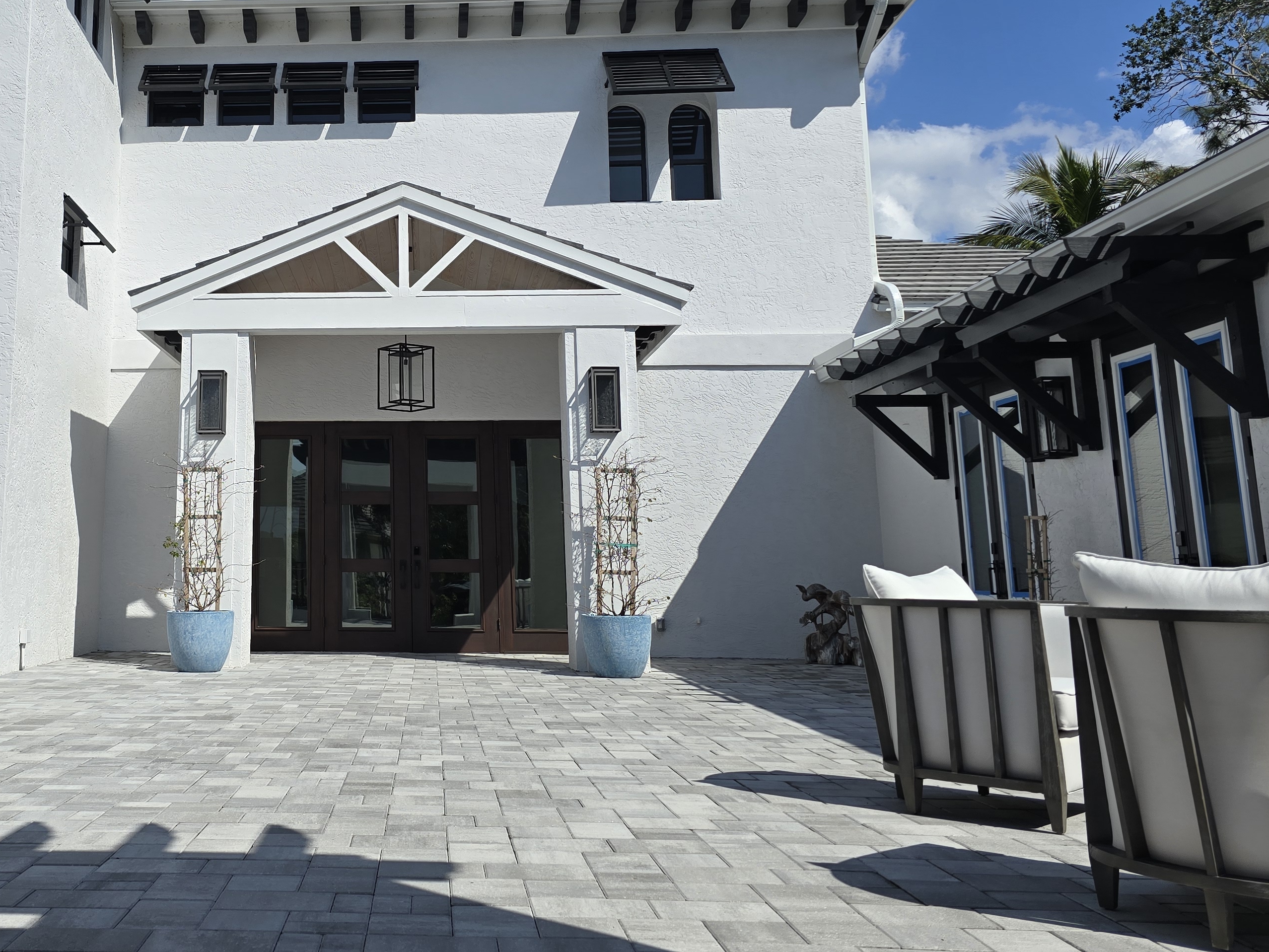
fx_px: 1320
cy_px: 298
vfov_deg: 39.1
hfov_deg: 49.3
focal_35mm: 36
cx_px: 320
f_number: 1.7
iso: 12
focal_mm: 6.3
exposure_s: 1/1476
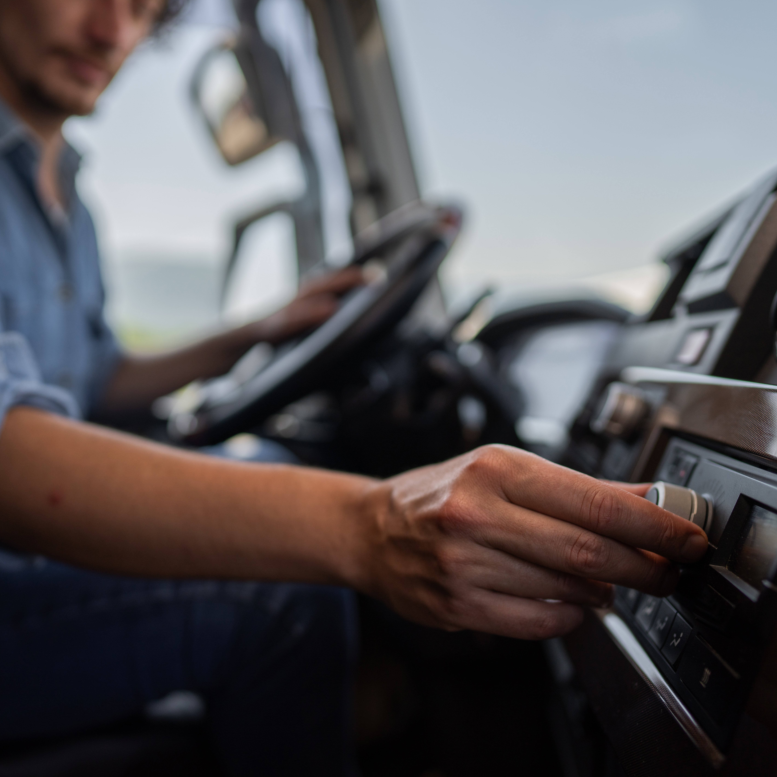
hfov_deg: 52.2
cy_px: 392
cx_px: 312
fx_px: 787
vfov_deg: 52.5
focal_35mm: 31
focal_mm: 24
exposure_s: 1/1600
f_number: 1.8
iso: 125
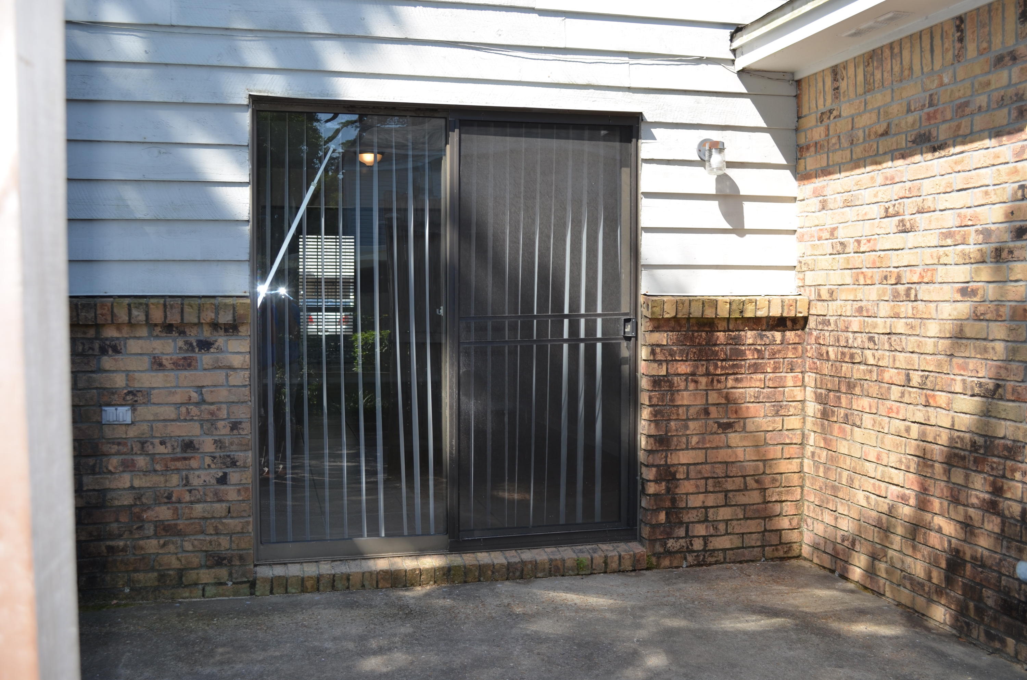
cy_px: 340
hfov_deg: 53.2
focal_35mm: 36
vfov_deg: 36.7
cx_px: 514
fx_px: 1025
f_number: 5.6
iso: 100
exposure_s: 1/200
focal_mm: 24
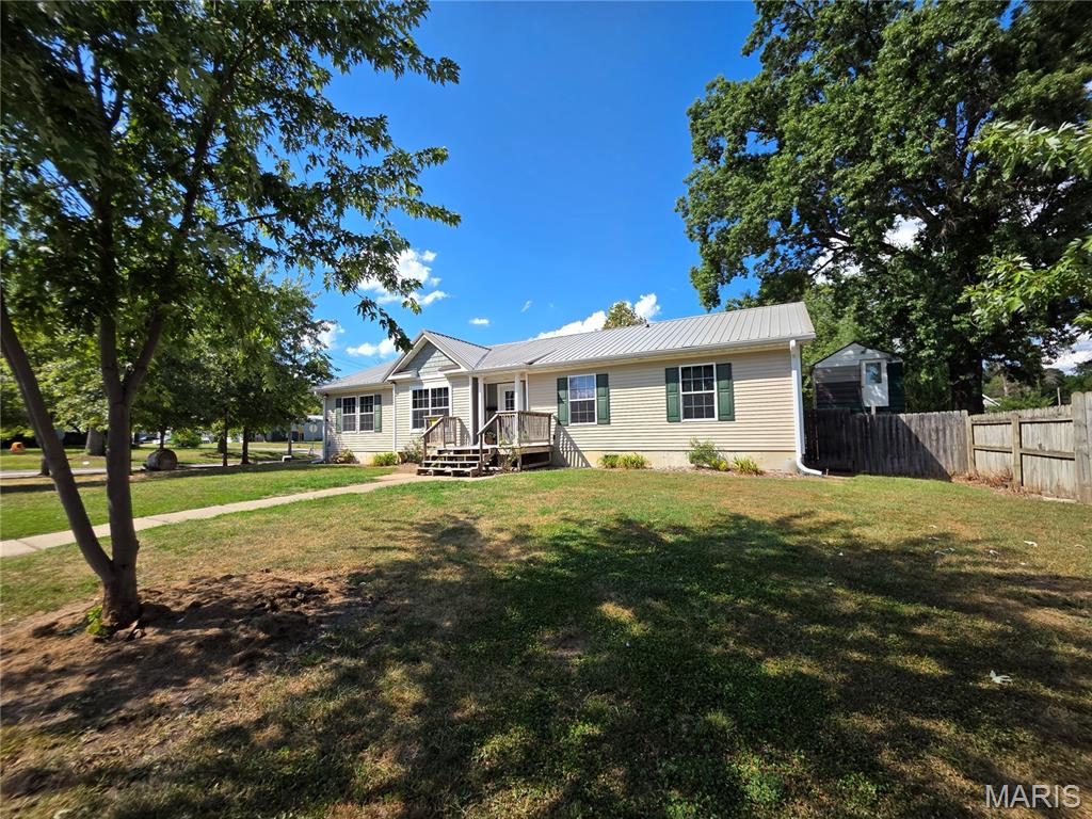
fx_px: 410
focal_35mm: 13
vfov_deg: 89.9
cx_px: 546
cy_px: 410
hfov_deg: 106.2
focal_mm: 2.2
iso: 40
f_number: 1.9
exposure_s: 1/1245
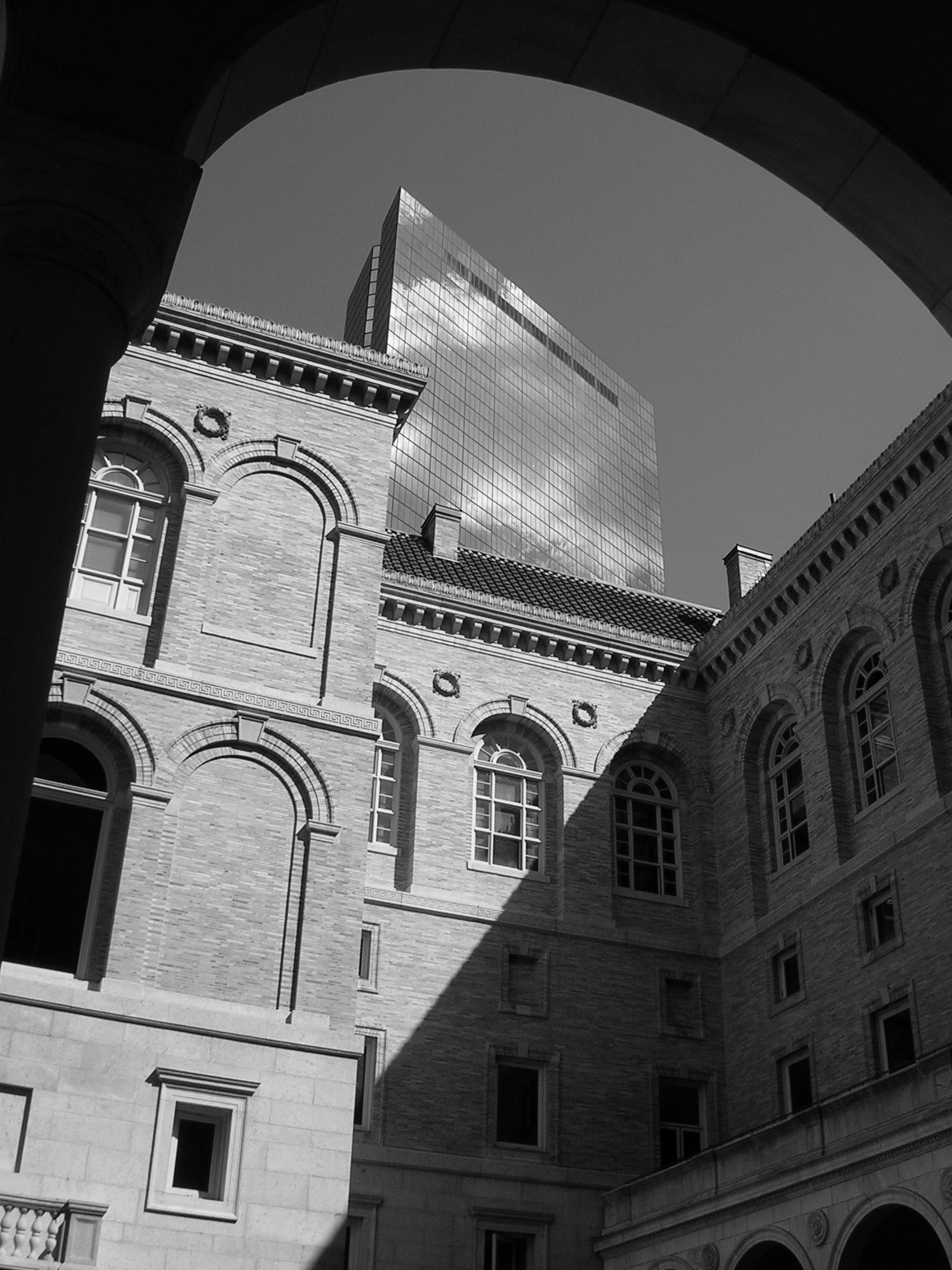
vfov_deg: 47.9
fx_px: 1430
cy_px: 623
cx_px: 486
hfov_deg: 36.8
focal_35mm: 39
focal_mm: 5.8
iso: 50
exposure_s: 1/375
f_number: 5.6
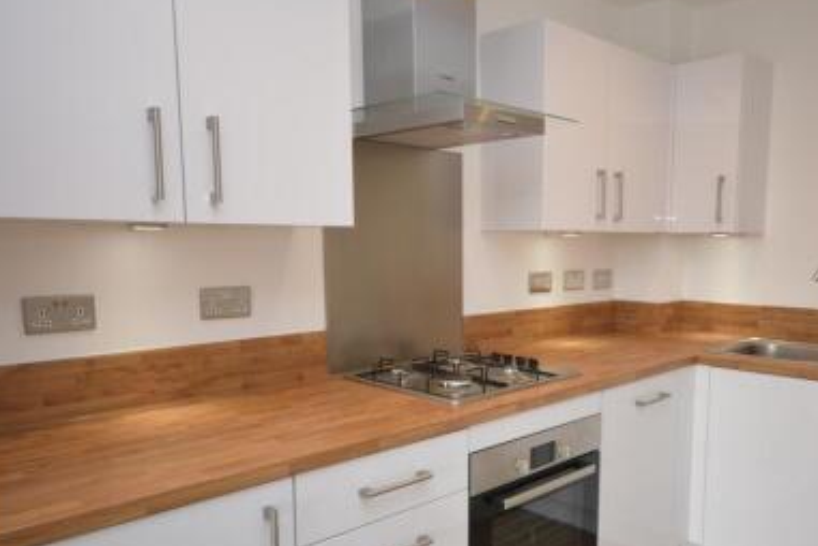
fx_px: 682
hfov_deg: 61.4
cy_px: 317
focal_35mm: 30
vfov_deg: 43.5
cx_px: 494
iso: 560
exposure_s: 1/60
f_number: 5
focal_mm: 16
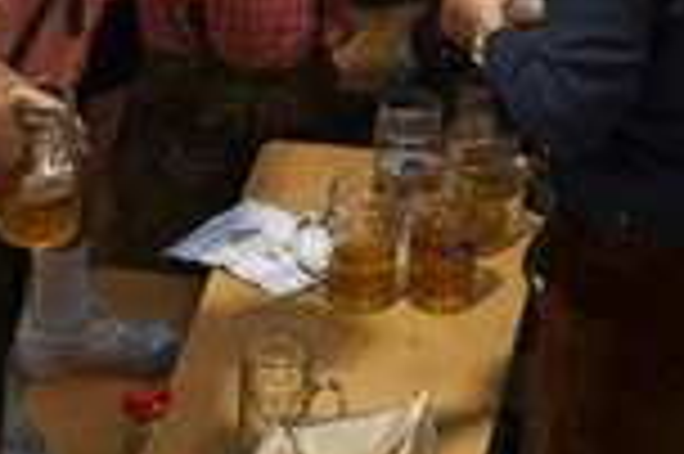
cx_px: 302
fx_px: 4384
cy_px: -85
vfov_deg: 5.9
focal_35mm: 231
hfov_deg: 8.9
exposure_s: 1/160
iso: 4000
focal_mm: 52
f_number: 6.3
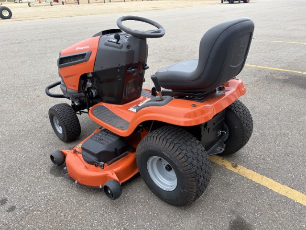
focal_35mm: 26
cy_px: 115
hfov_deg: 67.3
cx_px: 153
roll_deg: +0.8
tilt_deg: -27.0
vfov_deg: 53.1
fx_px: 230
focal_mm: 5.96
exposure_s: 1/407
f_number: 1.6
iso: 50
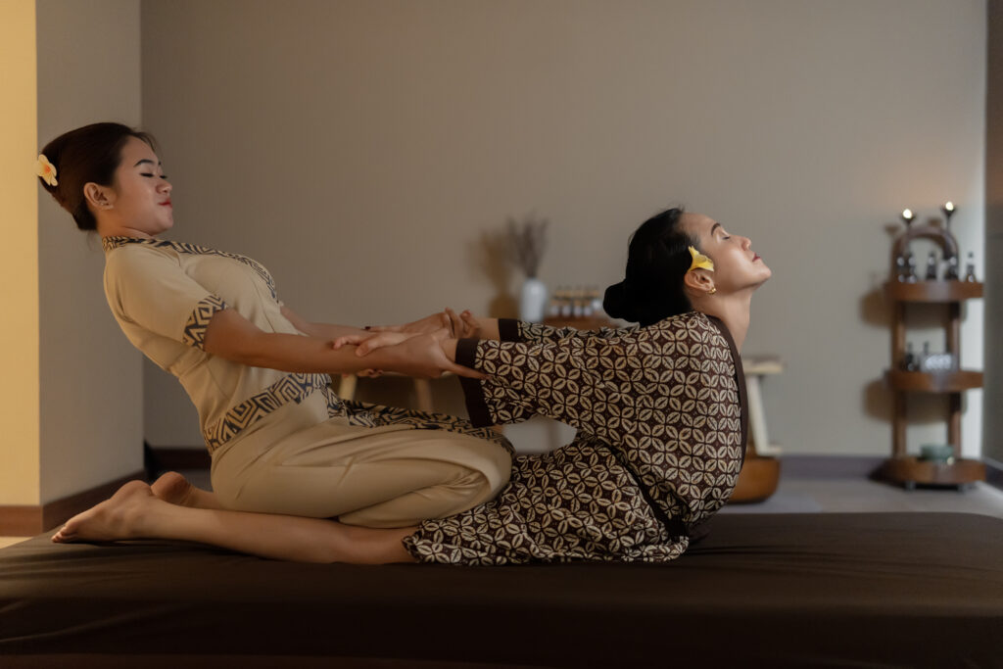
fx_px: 1393
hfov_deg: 39.6
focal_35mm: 50
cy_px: 334
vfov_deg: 27.0
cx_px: 502
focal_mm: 50
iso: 2000
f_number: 1.4
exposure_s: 1/160
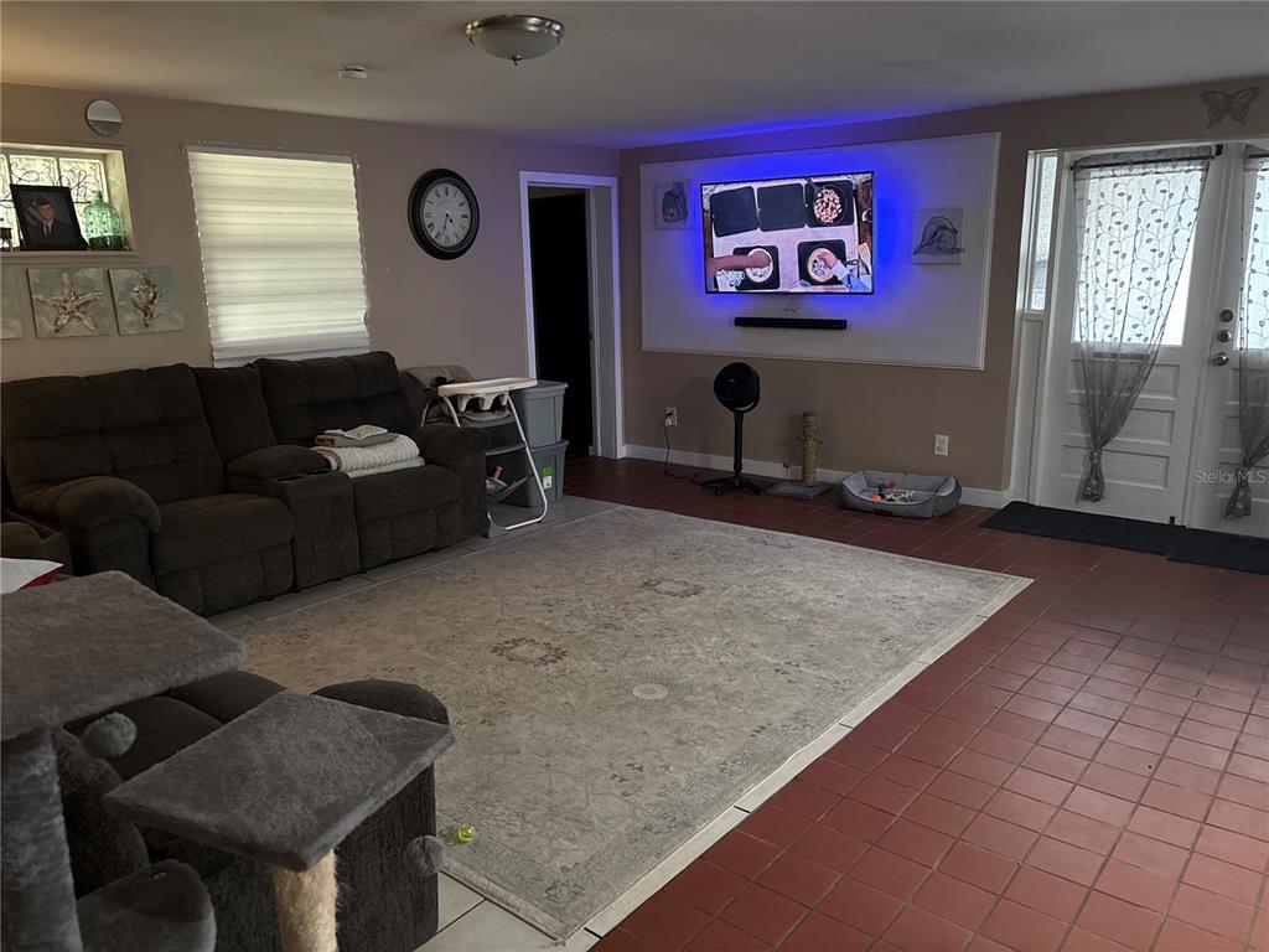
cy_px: 476
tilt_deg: -12.5
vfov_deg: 53.1
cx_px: 634
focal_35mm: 26
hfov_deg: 67.3
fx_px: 953
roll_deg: +1.3
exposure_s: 1/30
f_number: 1.6
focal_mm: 5.96
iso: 640
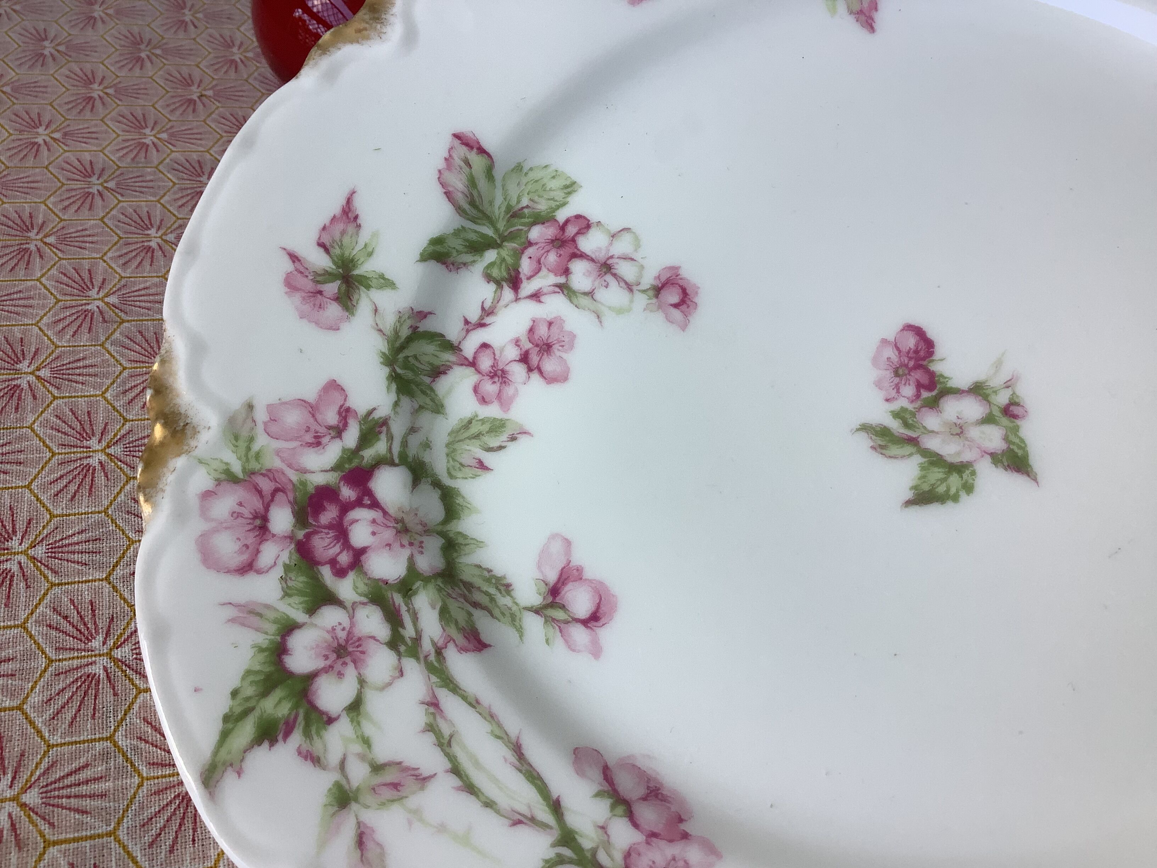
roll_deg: -7.1
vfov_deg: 45.4
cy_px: 434
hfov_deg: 58.4
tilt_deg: -41.4
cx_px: 578
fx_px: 1036
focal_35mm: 31
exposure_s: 1/120
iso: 32
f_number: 2.4
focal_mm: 3.3
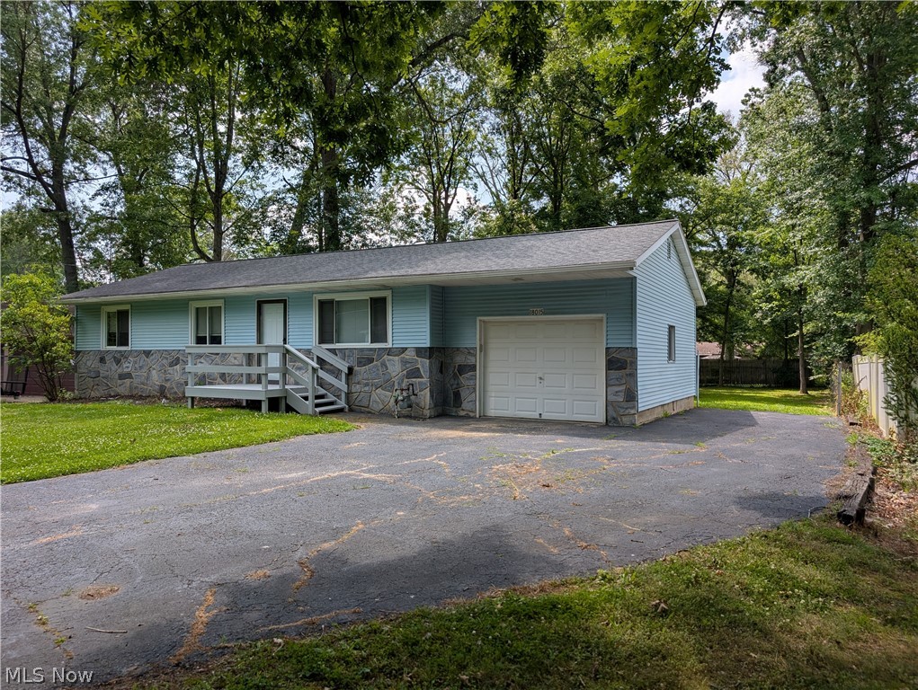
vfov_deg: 56.9
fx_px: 637
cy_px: 345
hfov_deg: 71.5
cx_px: 459
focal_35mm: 24
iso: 17
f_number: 1.68
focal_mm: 6.9
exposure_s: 1/725
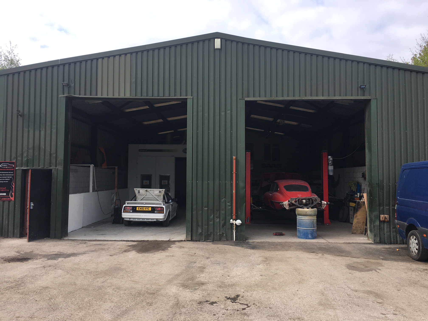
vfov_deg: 48.2
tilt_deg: +5.8
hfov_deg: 61.7
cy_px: 160
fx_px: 359
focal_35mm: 29
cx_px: 214
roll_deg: -1.3
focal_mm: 4.15
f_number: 2.2
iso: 25
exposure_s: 1/705
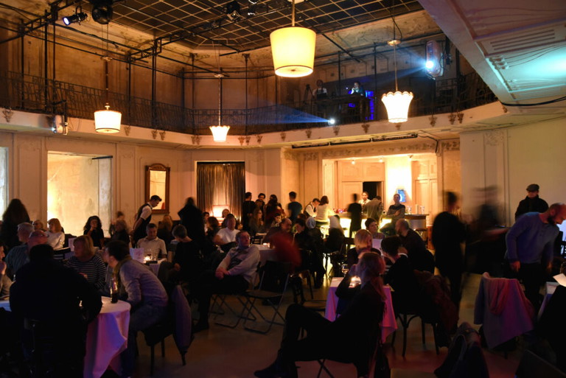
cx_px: 283
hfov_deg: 65.4
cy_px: 189
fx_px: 440
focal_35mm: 28
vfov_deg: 46.5
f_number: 5
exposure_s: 1/3
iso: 3200
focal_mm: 28
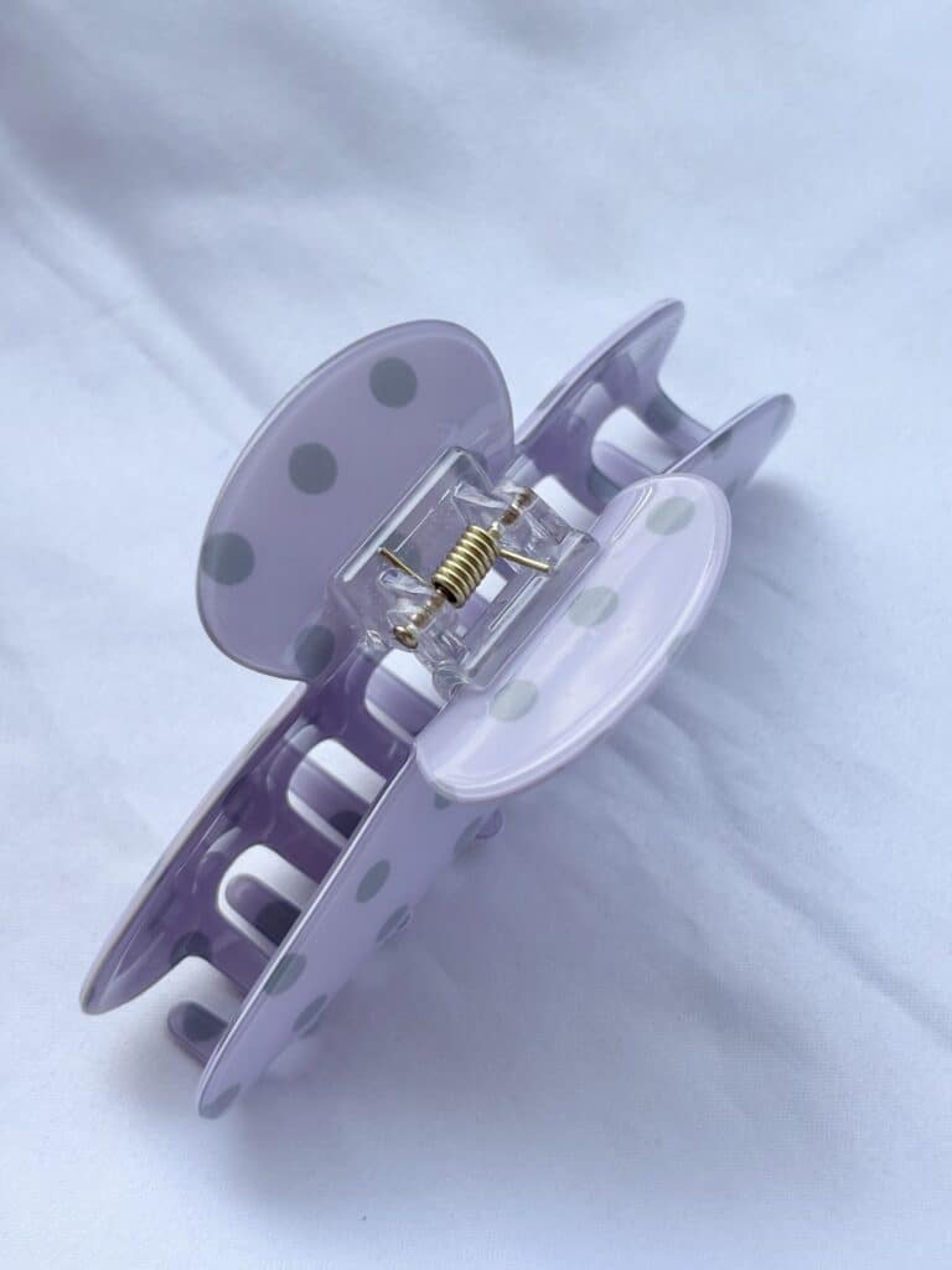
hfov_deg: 28.0
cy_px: 635
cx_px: 476
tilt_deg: -63.2
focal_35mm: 52
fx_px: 1907
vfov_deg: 36.8
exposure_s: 1/2451
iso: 32
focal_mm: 5.96
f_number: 1.6
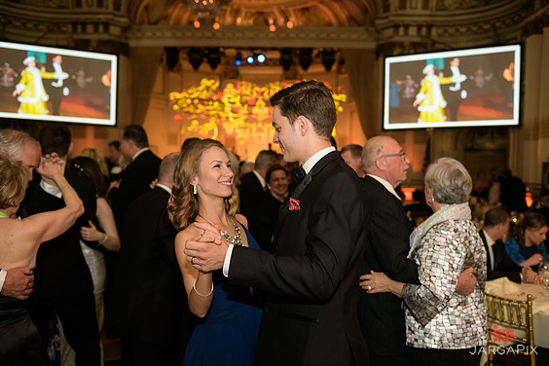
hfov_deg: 53.1
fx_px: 549
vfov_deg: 36.9
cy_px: 187
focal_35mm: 36
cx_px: 280
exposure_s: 1/100
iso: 1600
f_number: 3.2
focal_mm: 35
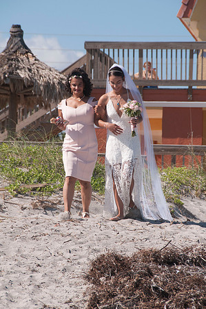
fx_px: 2194
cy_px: 154
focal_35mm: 255
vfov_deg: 8.1
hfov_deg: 5.4
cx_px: 103
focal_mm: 170
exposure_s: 1/250
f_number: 11
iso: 100
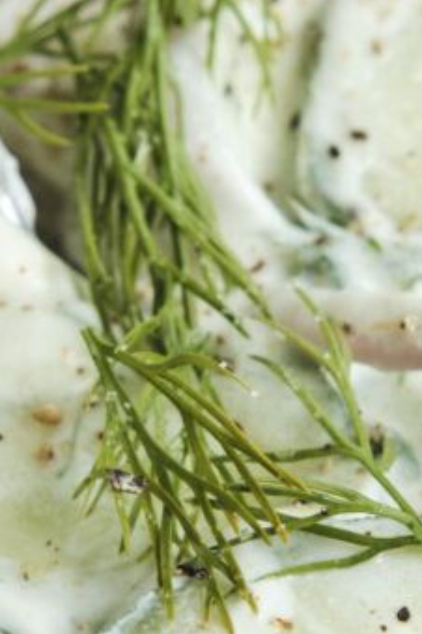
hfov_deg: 4.3
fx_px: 5573
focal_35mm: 317
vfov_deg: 6.5
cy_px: 368
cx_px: 369
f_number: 9
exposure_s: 1/80
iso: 200
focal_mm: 70
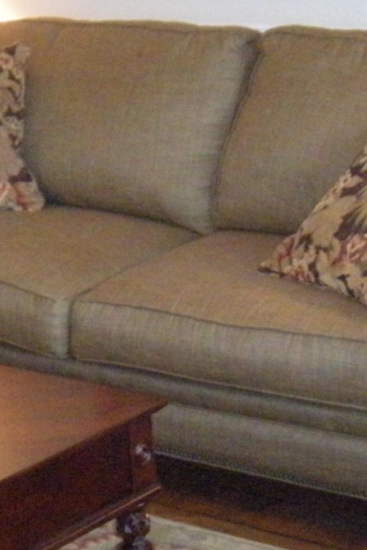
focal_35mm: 116
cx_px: 37
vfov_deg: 17.6
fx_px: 1772
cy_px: 351
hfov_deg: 11.7
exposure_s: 1/30
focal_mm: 5.9
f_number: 3.8
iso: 535
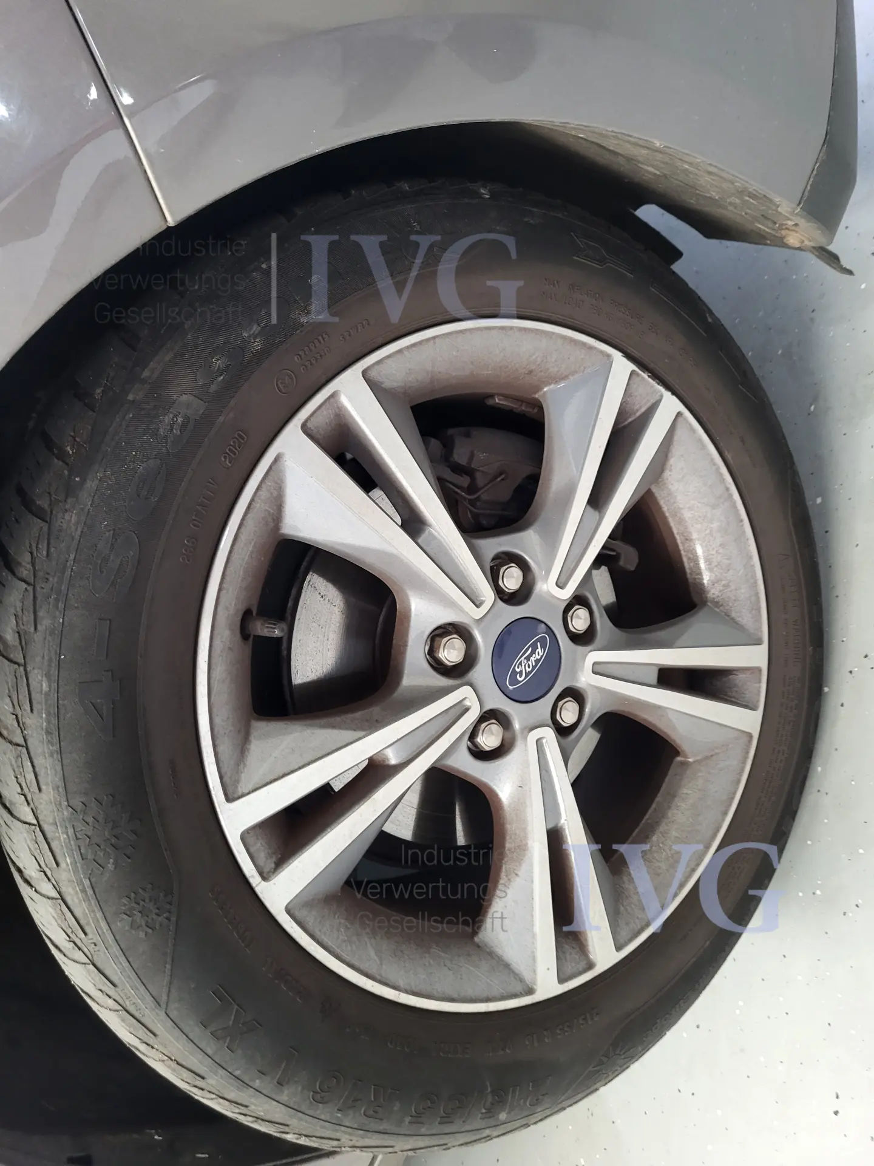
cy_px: 583
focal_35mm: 26
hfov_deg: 53.1
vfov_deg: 67.3
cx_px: 437
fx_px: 875
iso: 320
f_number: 1.8
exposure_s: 1/50
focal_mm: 5.4
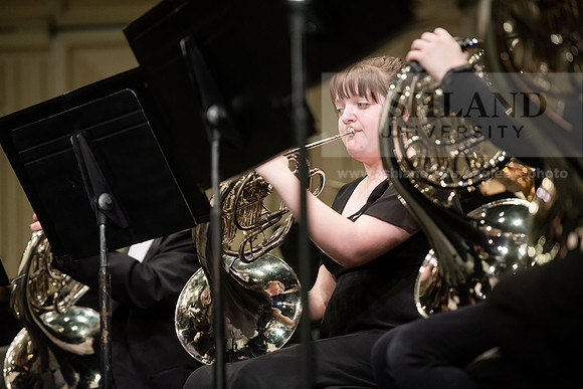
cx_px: 292
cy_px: 194
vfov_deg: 8.6
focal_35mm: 160
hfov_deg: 12.8
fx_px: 2592
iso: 3200
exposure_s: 1/250
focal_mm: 160
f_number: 3.2
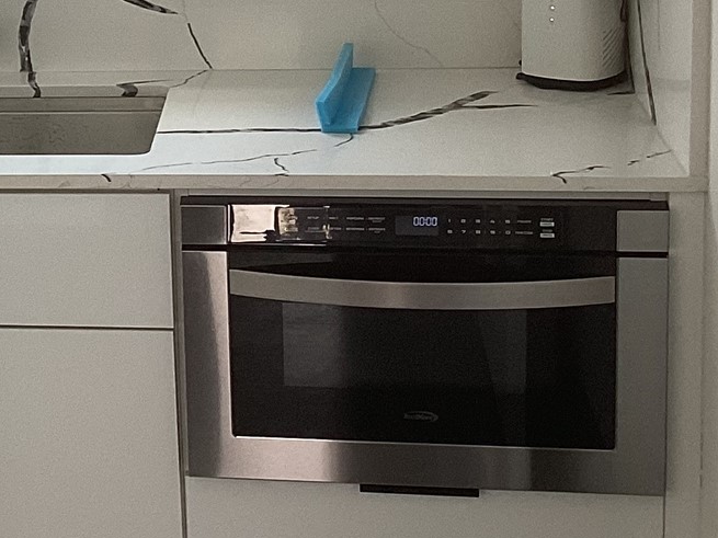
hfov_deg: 19.2
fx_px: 2012
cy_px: 35
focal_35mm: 97
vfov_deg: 15.0
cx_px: -132
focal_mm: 3.3
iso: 50
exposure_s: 1/60
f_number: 2.4
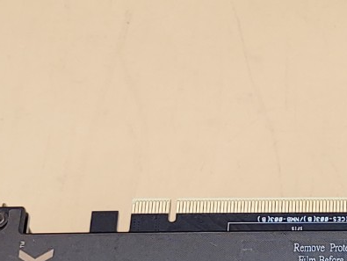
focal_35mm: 142
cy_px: 404
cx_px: 469
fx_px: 1425
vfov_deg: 10.1
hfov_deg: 13.3
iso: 50
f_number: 1.8
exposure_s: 1/136
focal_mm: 4.36
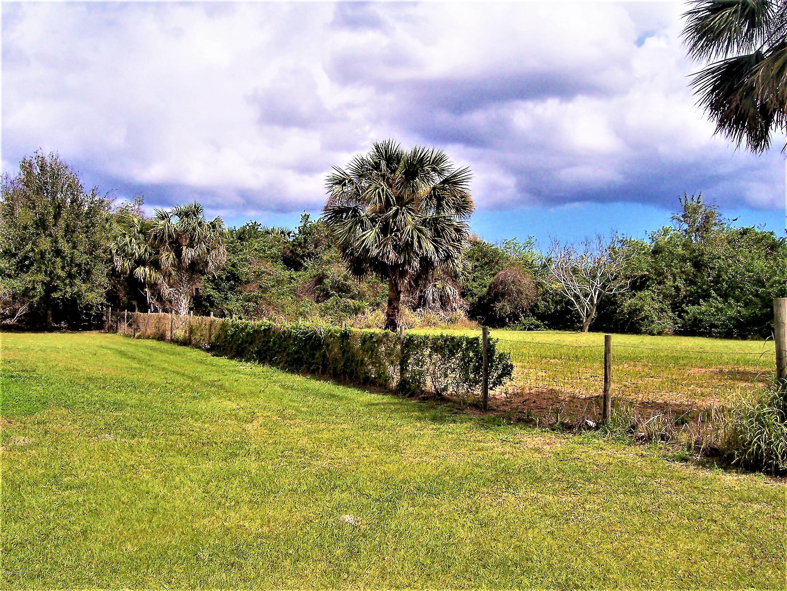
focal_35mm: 36
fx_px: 818
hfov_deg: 51.4
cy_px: 296
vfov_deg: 39.7
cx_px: 394
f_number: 4.8
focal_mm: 6
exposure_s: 1/1000
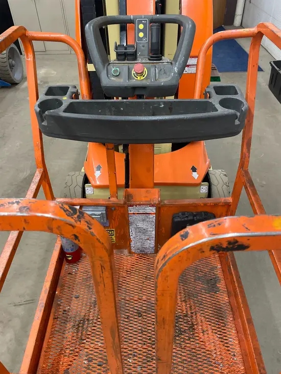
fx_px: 281
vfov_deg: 67.3
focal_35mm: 26
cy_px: 187
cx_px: 140
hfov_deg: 53.1
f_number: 1.6
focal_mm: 4.2
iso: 250
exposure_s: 1/60
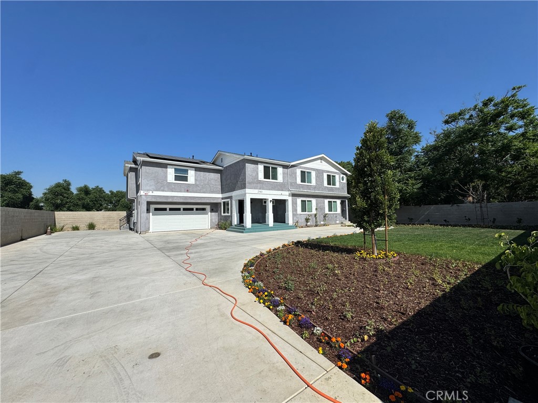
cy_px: 202
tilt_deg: +0.9
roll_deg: +1.5
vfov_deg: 85.7
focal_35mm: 14
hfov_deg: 102.1
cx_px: 269
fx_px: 218
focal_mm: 2.22
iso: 40
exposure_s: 1/4367
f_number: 2.2
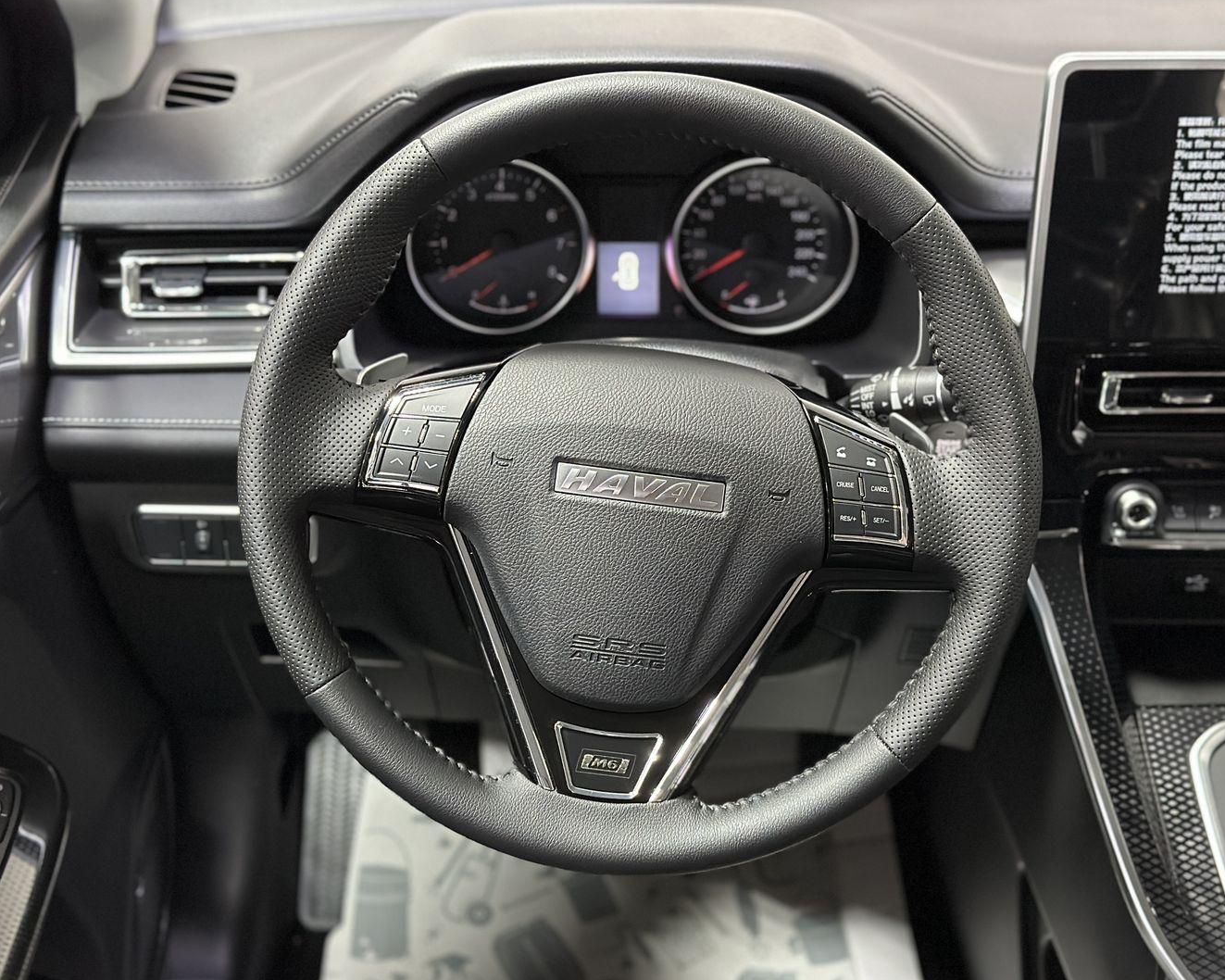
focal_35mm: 51
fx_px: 1849
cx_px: 621
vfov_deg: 29.7
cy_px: 496
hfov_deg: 36.7
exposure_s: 1/33
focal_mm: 6.86
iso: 640
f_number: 1.78
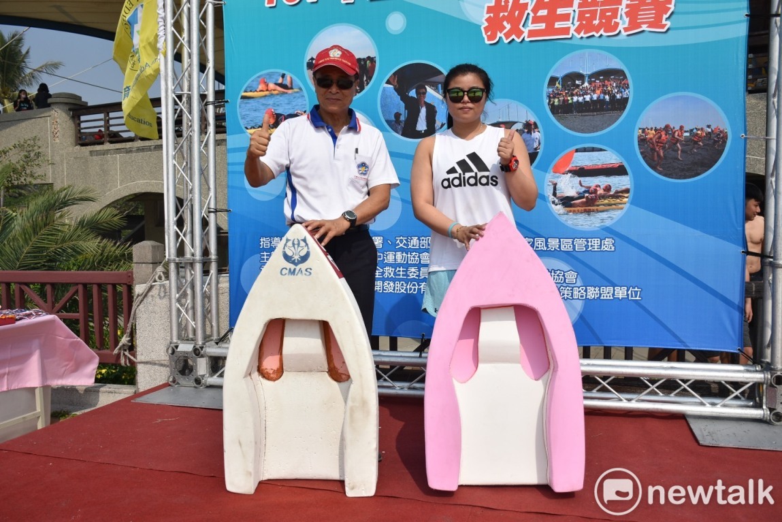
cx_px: 391
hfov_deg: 61.9
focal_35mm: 30
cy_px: 261
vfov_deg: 43.7
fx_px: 652
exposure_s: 1/2500
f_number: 4
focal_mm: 20
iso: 110
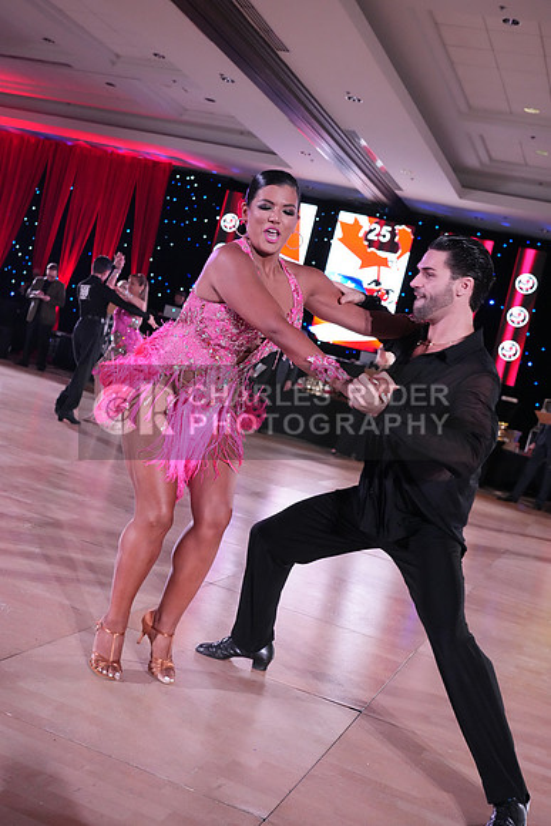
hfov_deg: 33.4
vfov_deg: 48.4
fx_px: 918
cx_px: 276
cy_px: 413
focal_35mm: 40
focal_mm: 40
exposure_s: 1/400
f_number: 5
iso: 8000
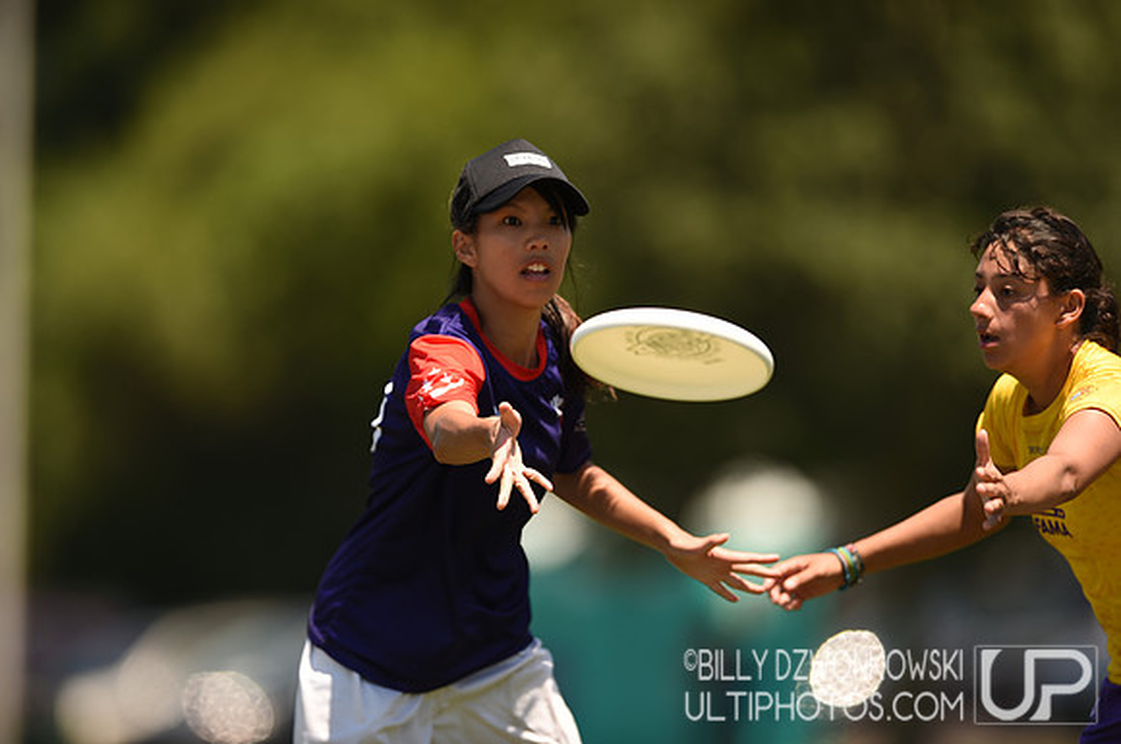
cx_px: 560
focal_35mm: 400
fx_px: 12438
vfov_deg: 3.4
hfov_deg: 5.2
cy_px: 372
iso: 100
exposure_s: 1/1250
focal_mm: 400
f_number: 2.8
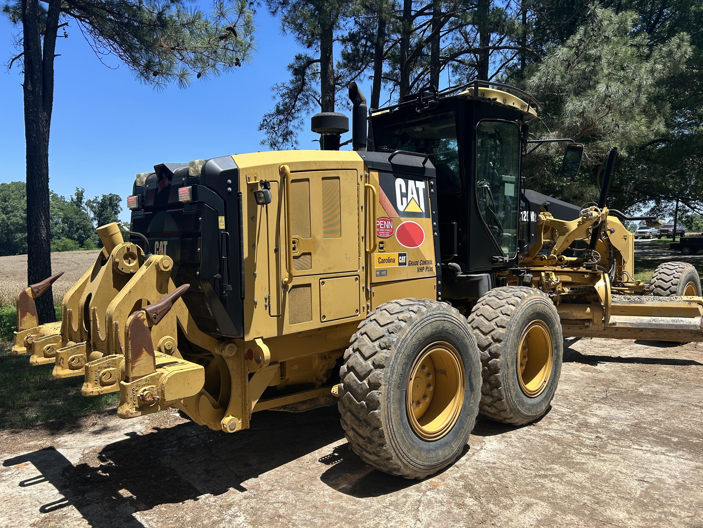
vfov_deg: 53.1
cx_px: 352
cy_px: 264
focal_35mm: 26
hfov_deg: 67.3
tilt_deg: -3.4
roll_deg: +1.0
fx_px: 528
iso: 50
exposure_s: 1/2513
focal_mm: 5.7
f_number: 1.5
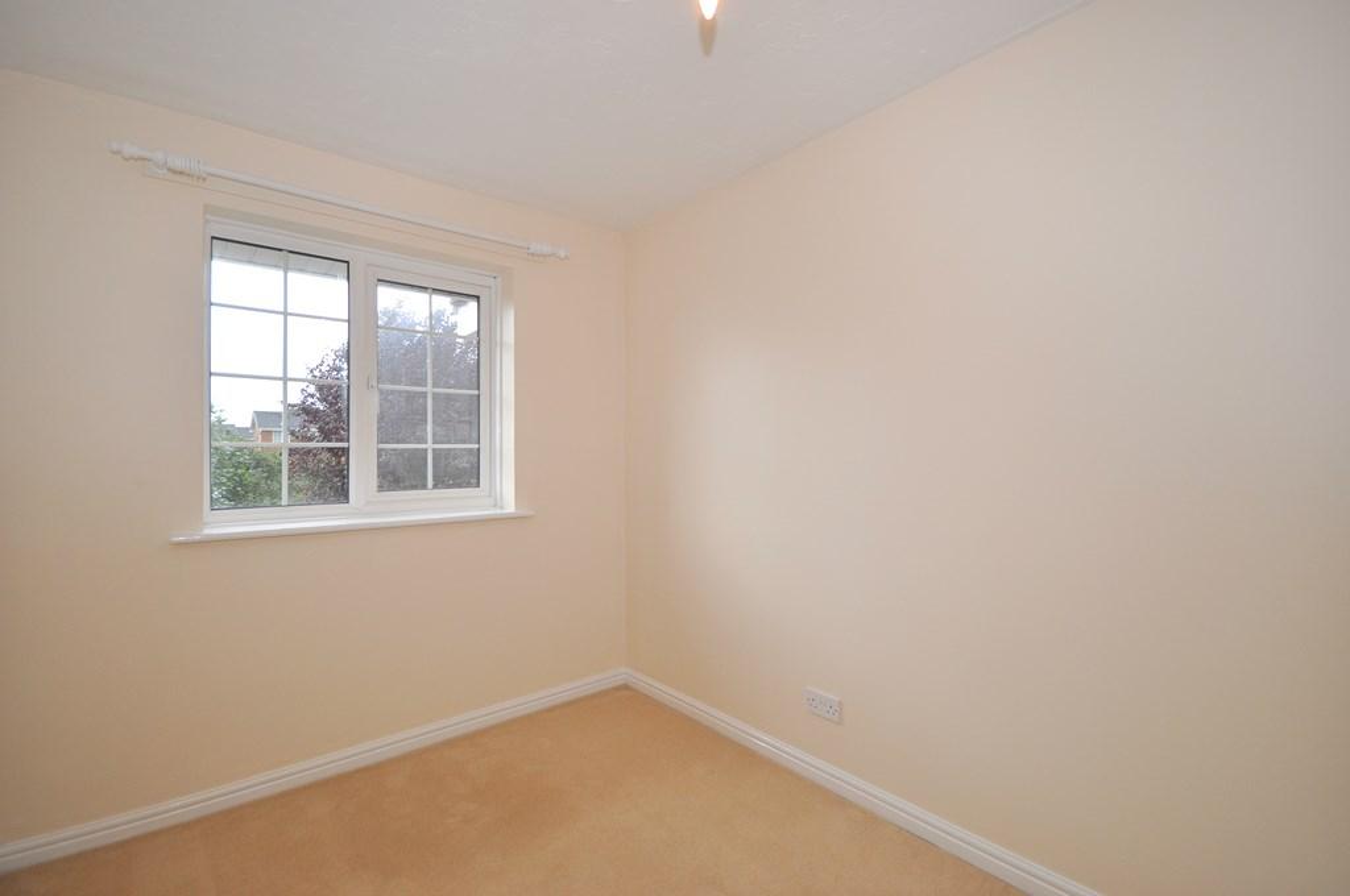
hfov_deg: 100.5
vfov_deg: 77.2
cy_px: 448
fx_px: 562
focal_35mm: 15
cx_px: 675
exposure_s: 1/125
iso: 400
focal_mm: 10
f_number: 5.6
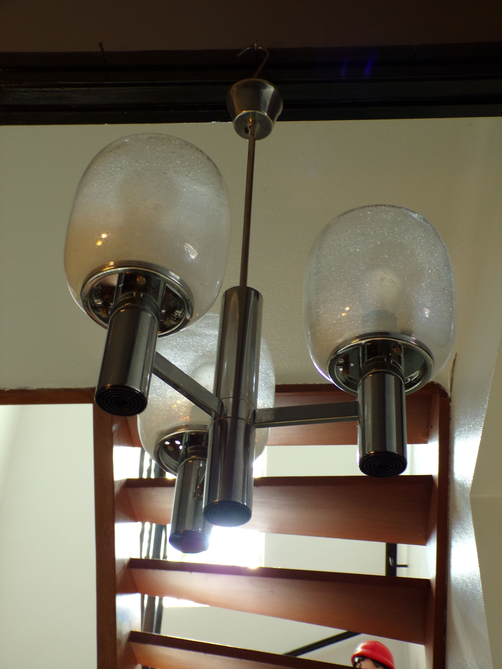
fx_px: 947
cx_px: 251
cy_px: 334
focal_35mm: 49
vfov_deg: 38.9
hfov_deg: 29.7
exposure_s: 1/34
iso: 122
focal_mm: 8.7
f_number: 3.5
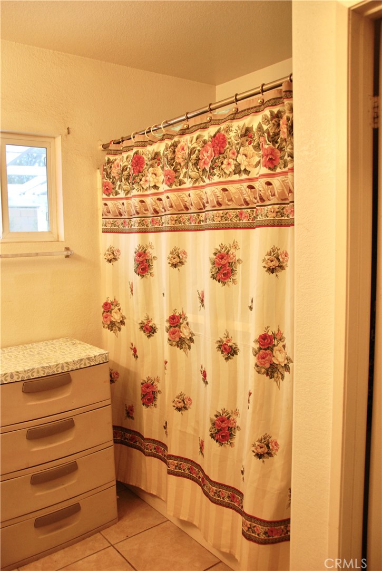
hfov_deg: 43.7
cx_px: 191
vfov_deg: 61.9
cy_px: 286
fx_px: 476
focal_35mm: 30
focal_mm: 20
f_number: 3.8
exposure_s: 1/100
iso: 400
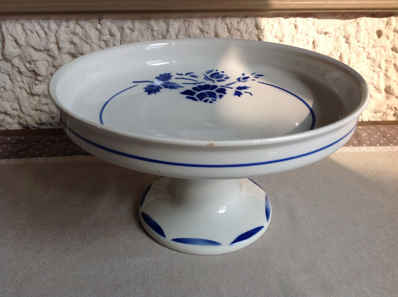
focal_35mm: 35
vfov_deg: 40.6
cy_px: 148
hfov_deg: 52.7
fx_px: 402
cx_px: 199
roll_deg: -0.2
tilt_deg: -28.0
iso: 50
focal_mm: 4.28
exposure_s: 1/176
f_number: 2.4
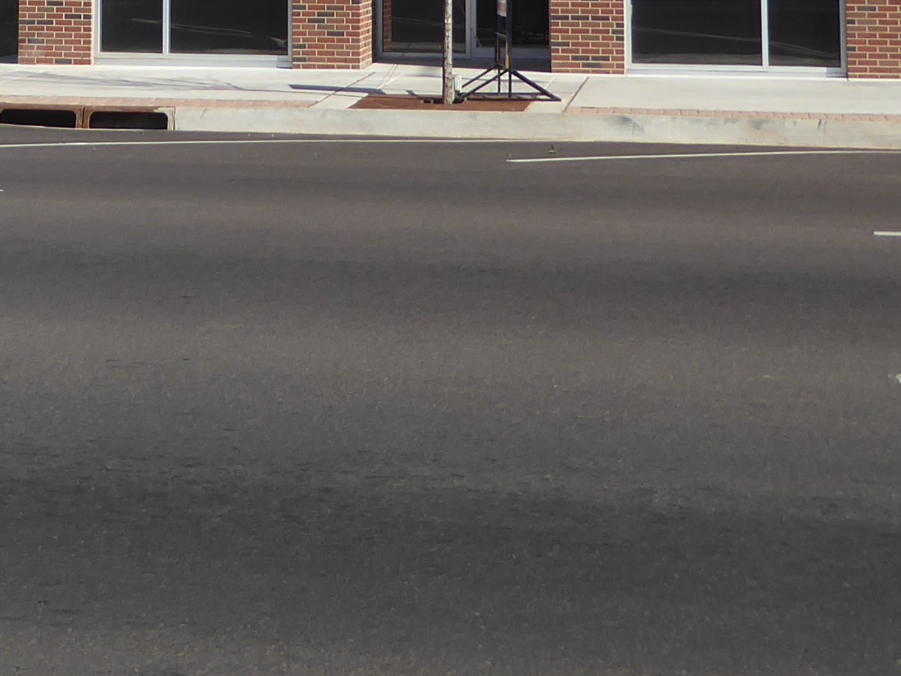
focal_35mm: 91
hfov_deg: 21.2
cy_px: -336
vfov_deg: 15.1
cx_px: 151
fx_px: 2368
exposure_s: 1/800
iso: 80
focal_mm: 5
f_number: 3.5
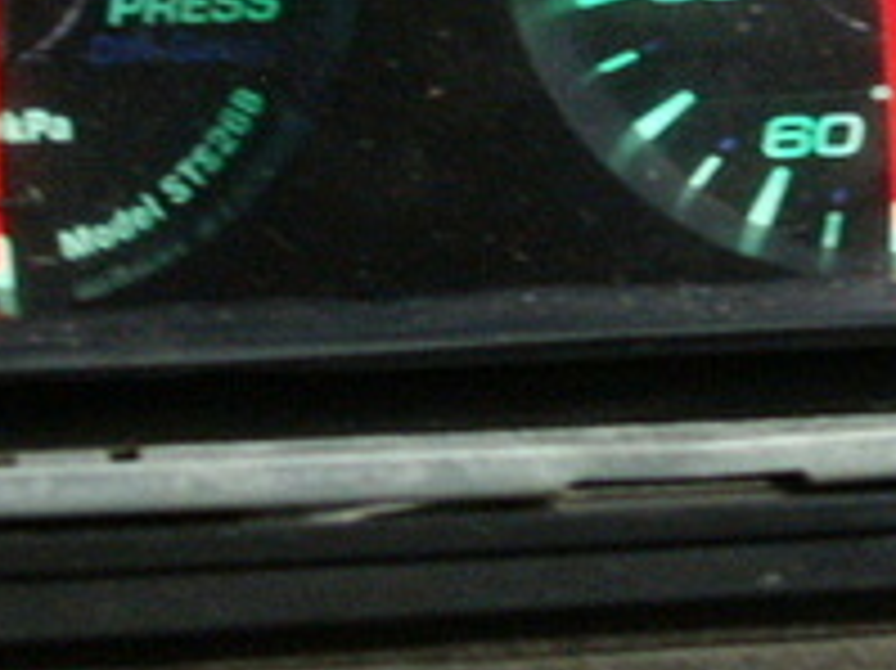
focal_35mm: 137
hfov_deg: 14.3
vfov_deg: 10.8
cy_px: 193
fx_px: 3544
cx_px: 684
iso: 200
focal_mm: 8.94
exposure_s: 1/1.5
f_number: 2.8
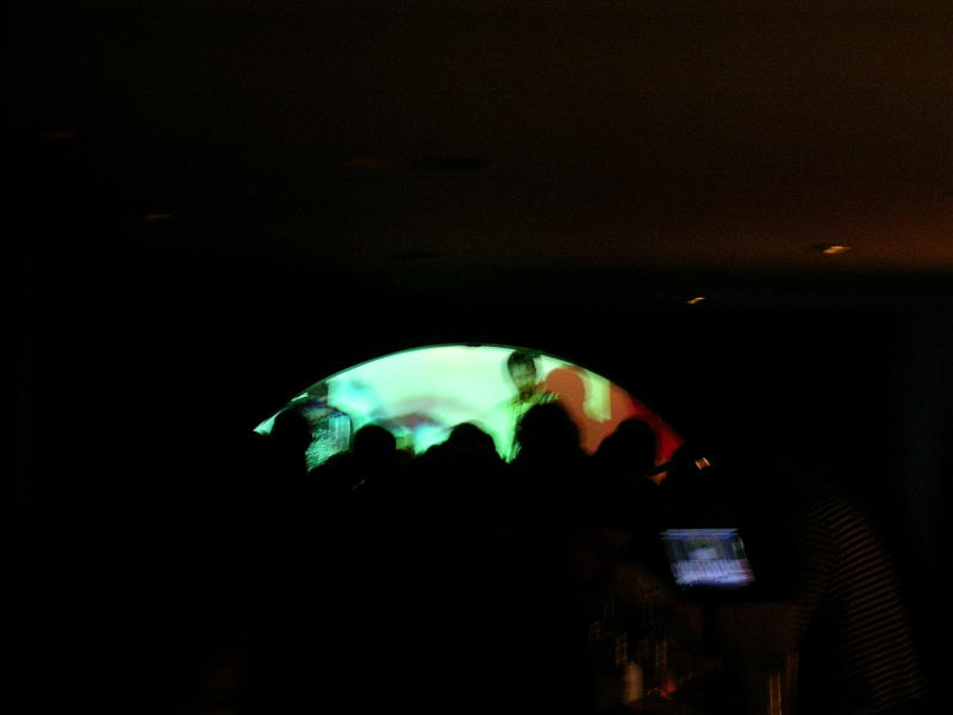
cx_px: 476
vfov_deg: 14.5
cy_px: 358
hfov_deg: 19.3
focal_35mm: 102
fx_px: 2808
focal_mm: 21.1
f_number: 4.4
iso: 400
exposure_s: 1/8
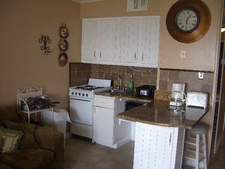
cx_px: 112
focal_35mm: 35
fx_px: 227
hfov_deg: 52.6
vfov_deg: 40.7
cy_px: 84
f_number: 2.6
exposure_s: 1/80
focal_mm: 5.8
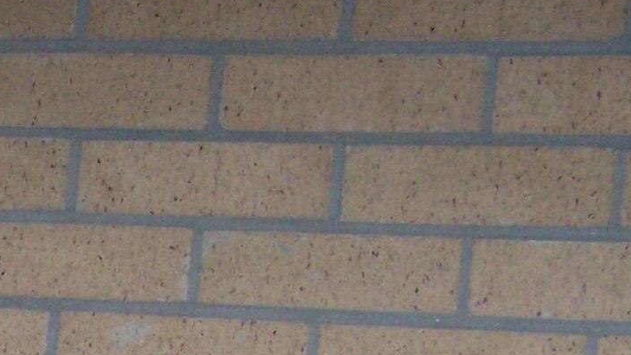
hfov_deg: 12.3
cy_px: 890
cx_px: -344
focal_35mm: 165
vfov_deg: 6.9
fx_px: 2761
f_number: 2.8
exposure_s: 1/60
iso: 160
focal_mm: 6.3
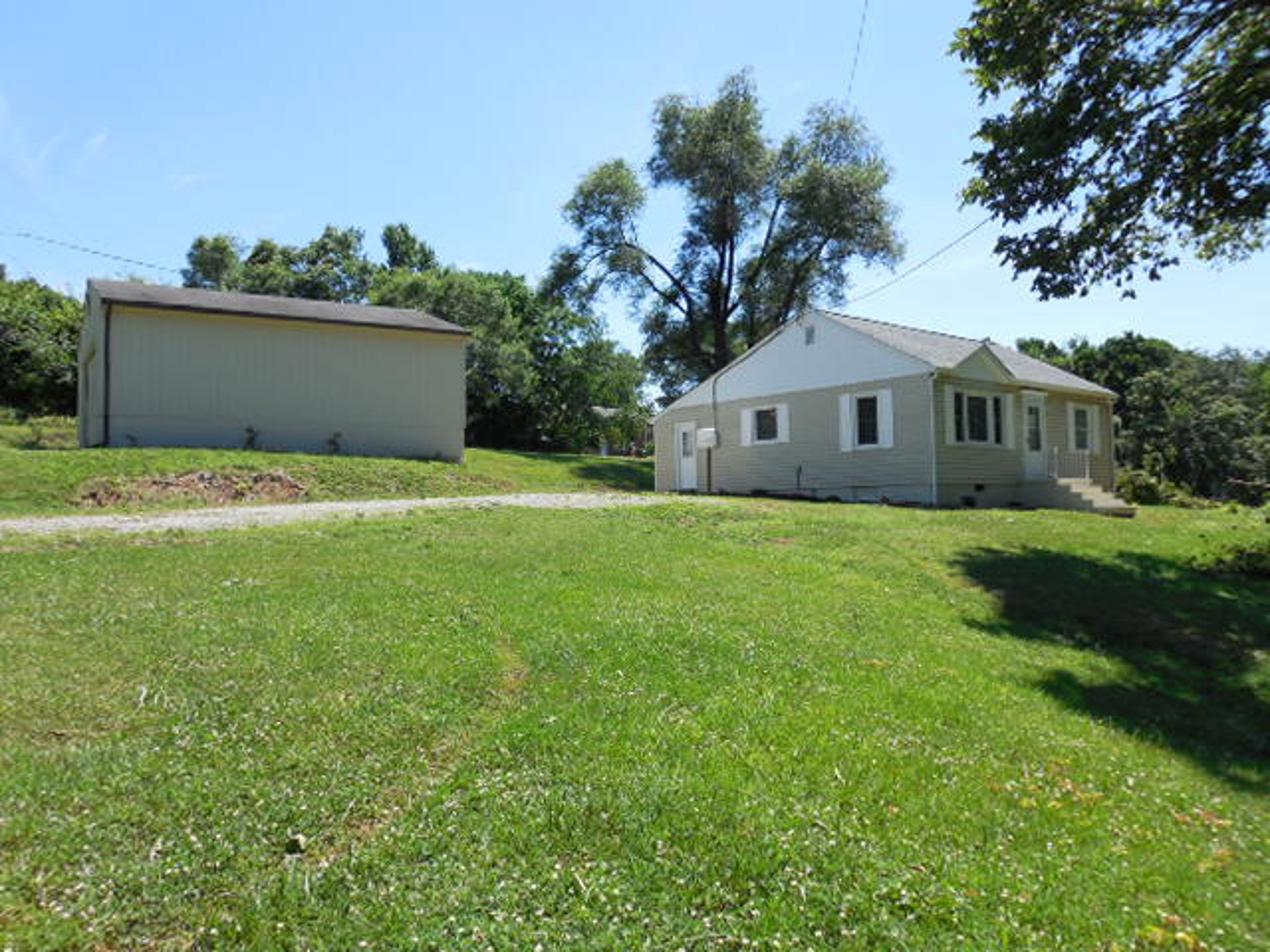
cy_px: 476
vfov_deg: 53.1
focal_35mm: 26
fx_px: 954
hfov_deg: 67.3
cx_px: 635
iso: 125
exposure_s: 1/800
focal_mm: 4.6
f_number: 3.5
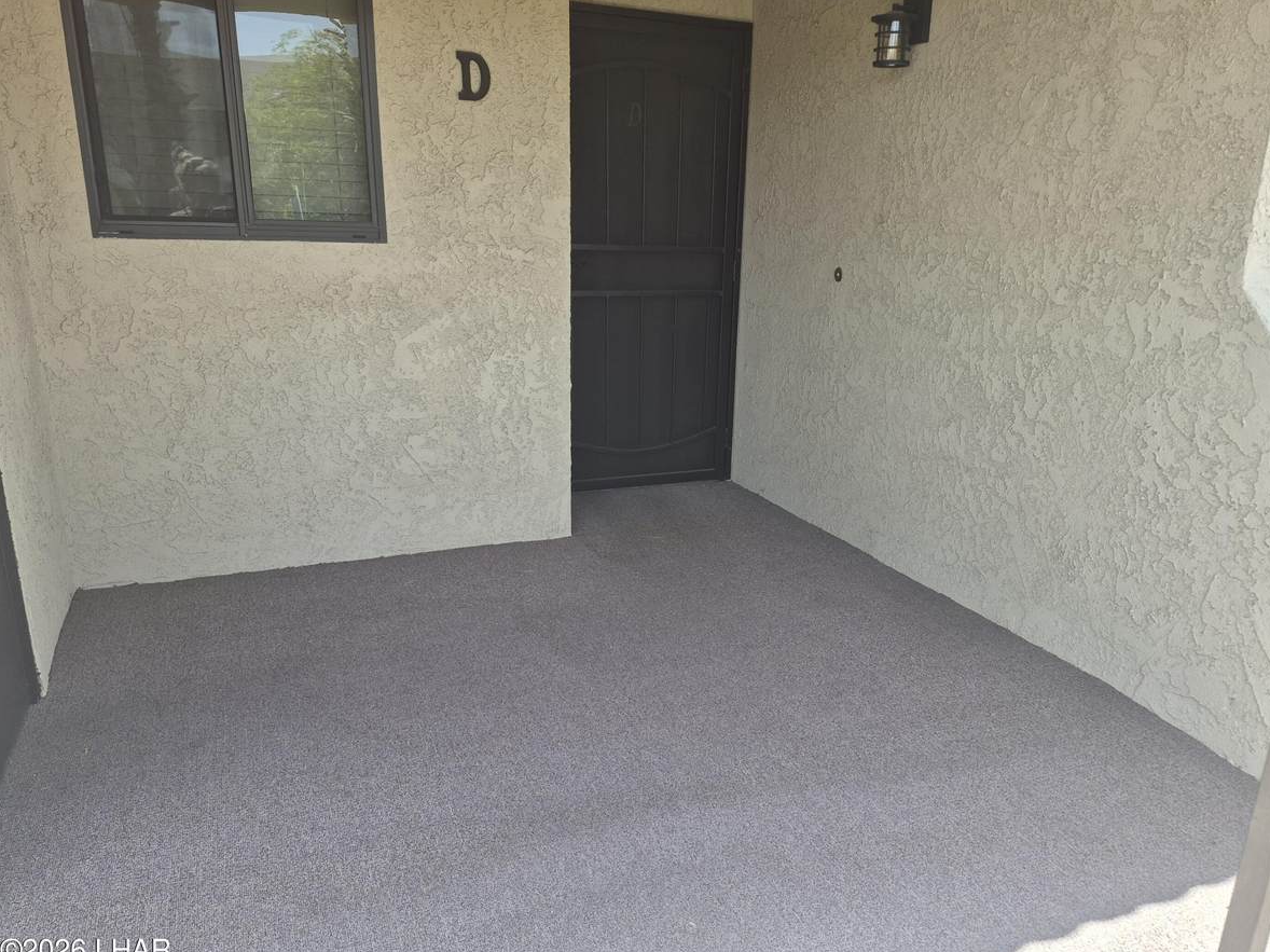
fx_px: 917
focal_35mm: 25
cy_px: 480
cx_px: 688
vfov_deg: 54.9
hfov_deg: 69.3
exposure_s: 1/850
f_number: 1.8
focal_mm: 5.4
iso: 80
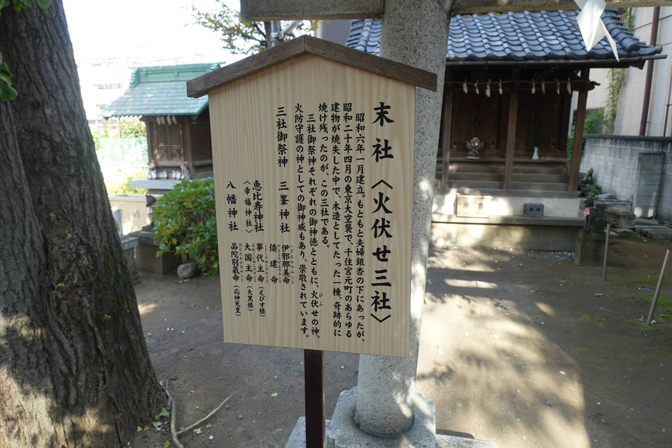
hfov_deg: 73.7
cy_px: 224
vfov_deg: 53.1
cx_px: 336
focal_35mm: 24
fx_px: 448
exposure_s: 1/100
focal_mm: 8.8
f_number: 4
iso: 125
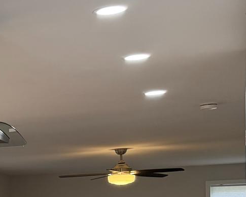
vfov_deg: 15.0
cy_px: 233
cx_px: -272
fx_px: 721
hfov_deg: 15.0
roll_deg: +0.4
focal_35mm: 99
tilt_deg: -0.3
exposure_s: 1/120
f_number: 1.78
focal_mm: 6.76
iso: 250
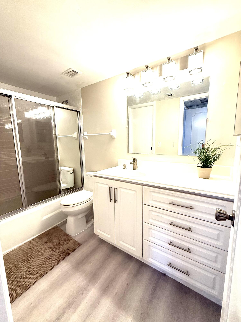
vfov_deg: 102.1
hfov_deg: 85.7
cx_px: 120
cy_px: 161
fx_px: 130
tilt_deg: -7.6
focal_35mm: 14
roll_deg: +0.3
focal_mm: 2.22
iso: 125
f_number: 2.2
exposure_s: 1/120
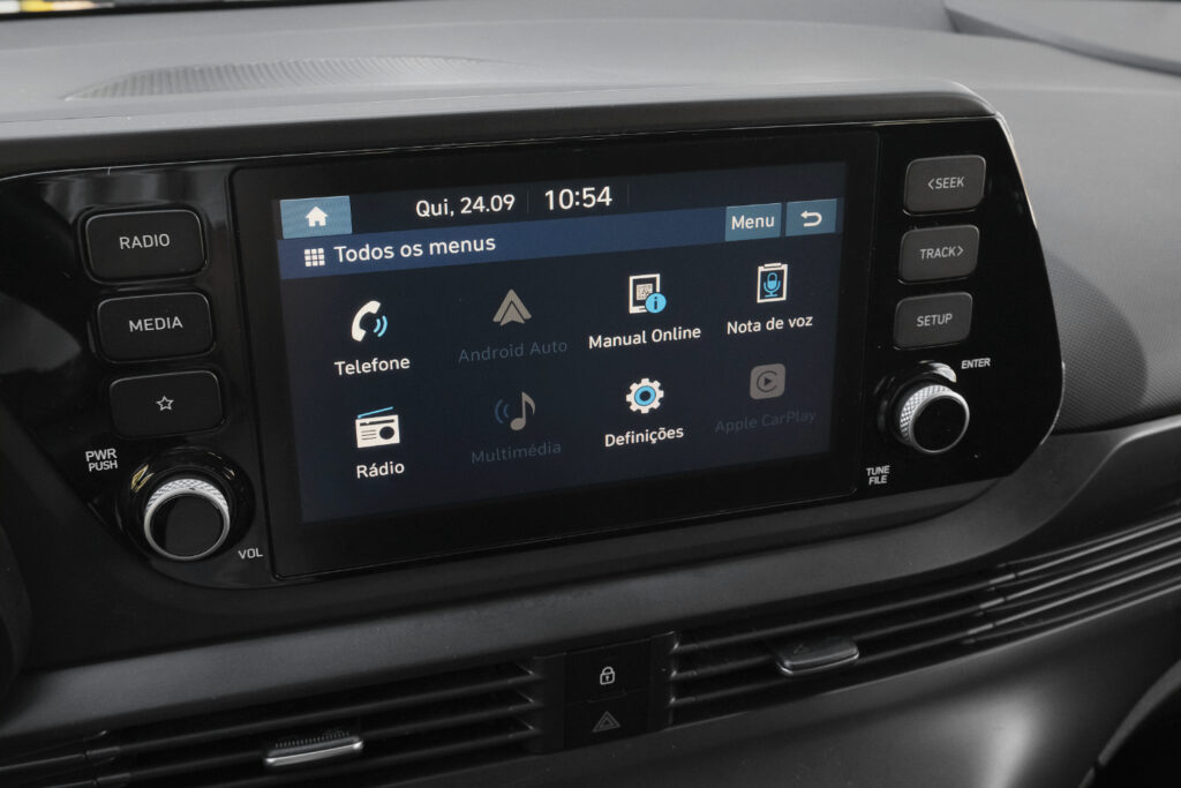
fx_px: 1181
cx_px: 590
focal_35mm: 36
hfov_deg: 53.1
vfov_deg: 36.9
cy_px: 394
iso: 2000
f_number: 9
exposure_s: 1/80
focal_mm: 24.2
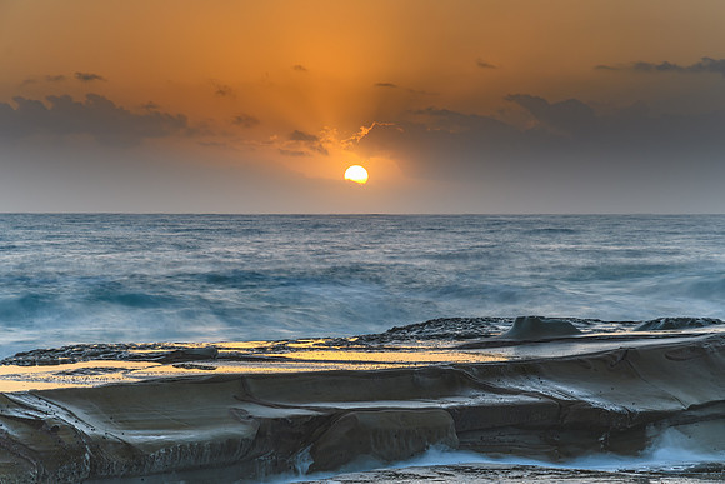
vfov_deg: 11.3
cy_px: 242
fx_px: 2445
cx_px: 362
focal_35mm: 121
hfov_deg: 16.9
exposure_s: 1.6
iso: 50
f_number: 9
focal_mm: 80
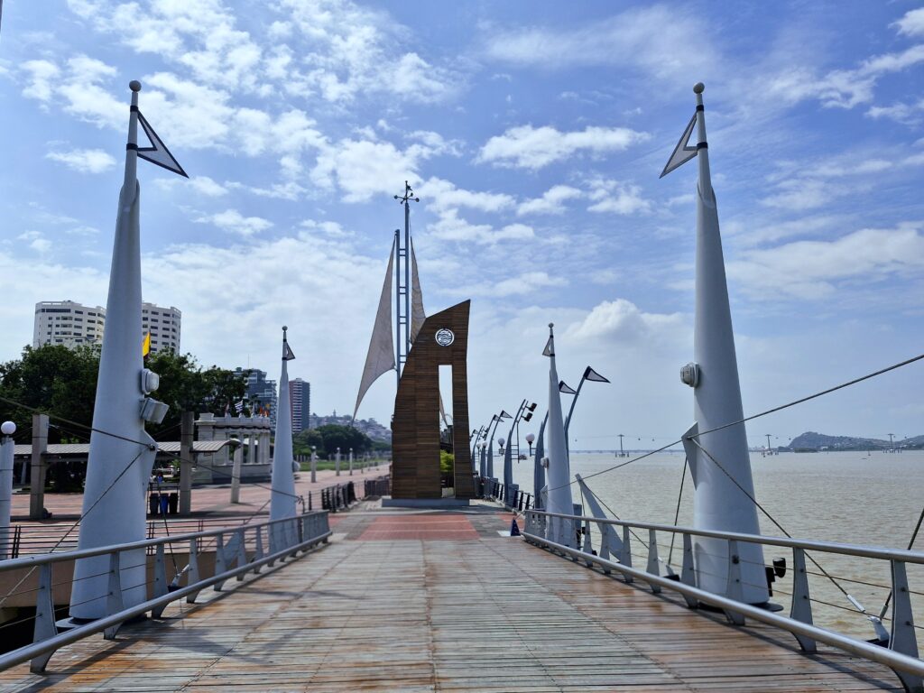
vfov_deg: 58.9
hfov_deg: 73.9
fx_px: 614
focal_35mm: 23
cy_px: 346
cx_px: 462
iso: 50
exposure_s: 1/5000
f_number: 1.8
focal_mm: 5.54
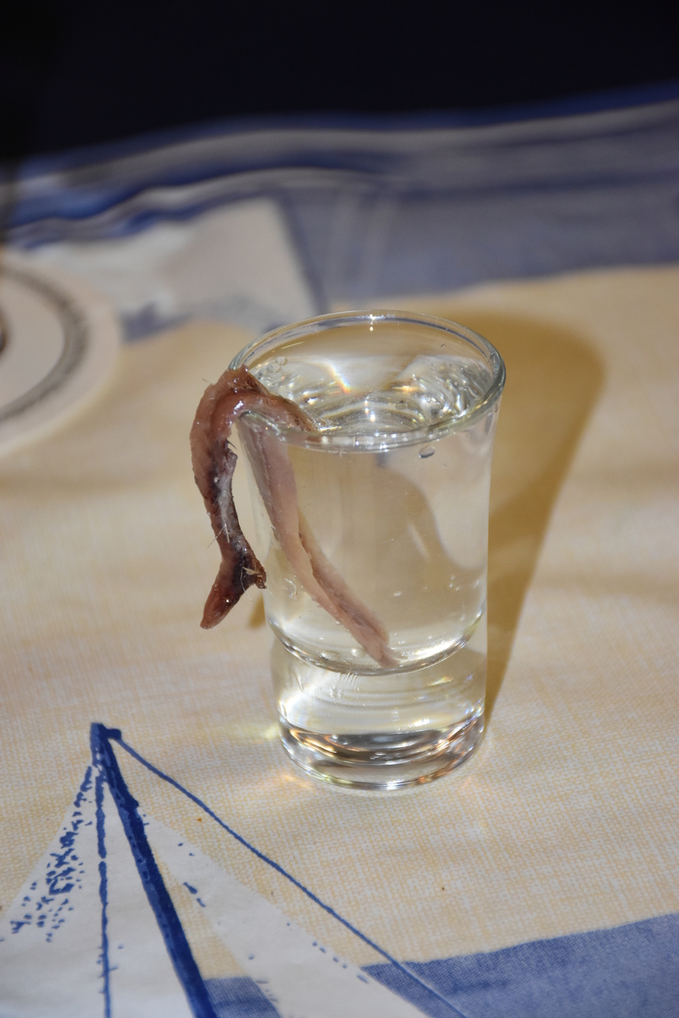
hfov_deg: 9.1
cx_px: 340
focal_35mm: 150
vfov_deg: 13.7
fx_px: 4245
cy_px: 509
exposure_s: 1/60
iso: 1400
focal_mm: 100
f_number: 5.6
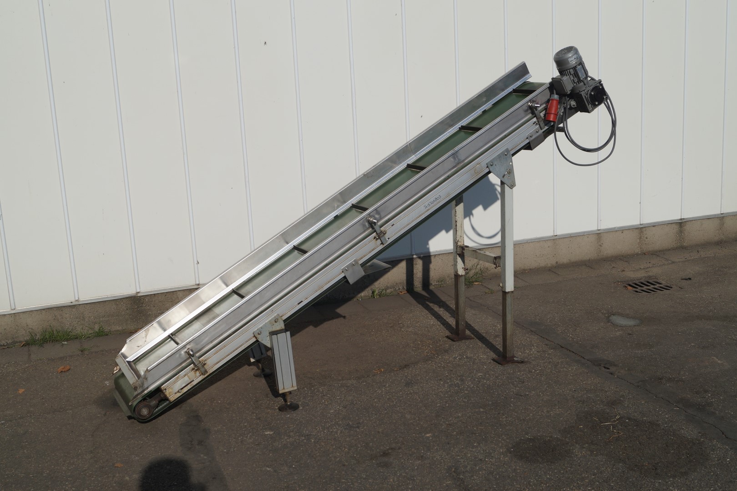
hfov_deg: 43.6
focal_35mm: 45
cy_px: 246
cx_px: 368
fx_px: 921
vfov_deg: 29.9
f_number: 9
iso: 100
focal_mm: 30
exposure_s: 1/640
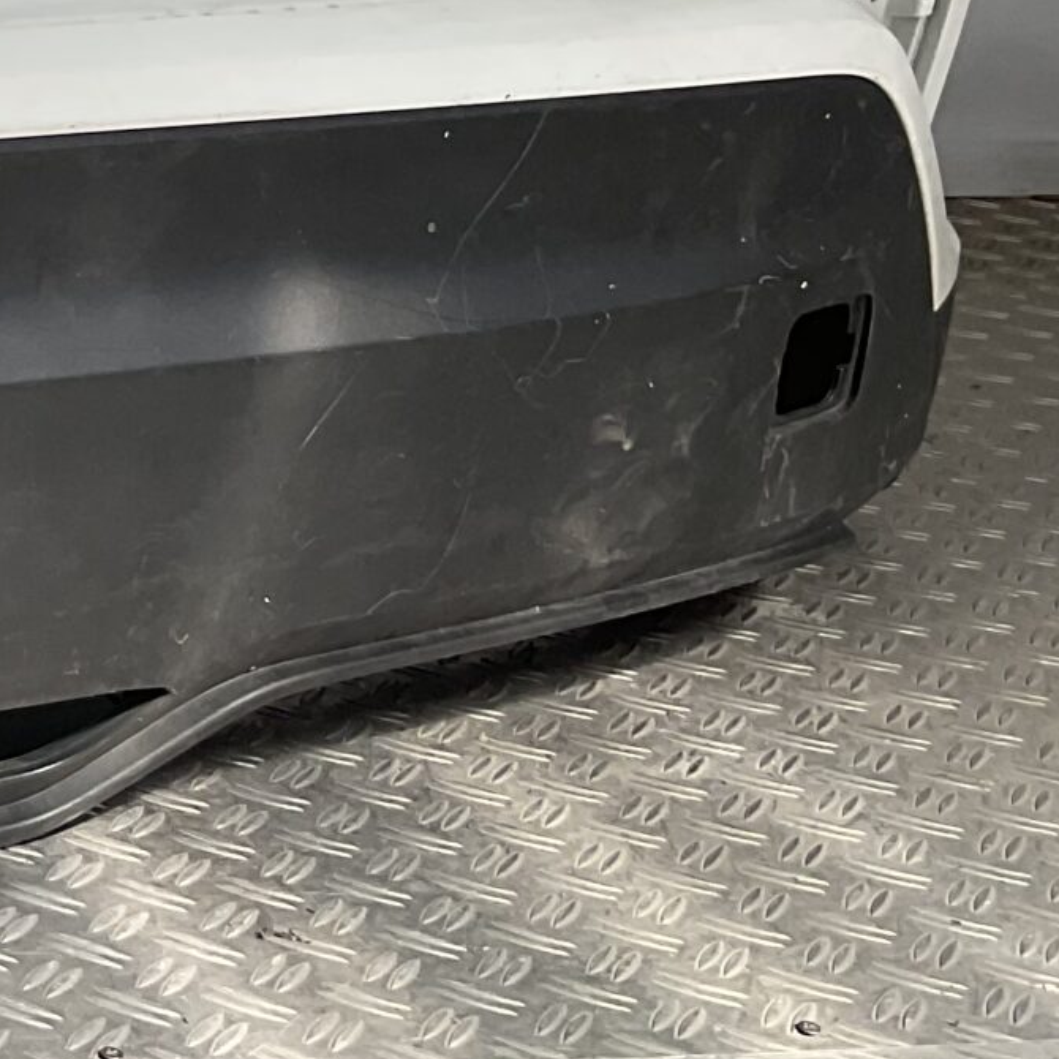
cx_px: -849
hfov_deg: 15.3
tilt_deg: -11.2
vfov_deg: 17.3
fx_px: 3392
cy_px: -55
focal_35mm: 98
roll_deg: -2.7
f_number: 1.8
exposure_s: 1/580
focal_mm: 3
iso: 16
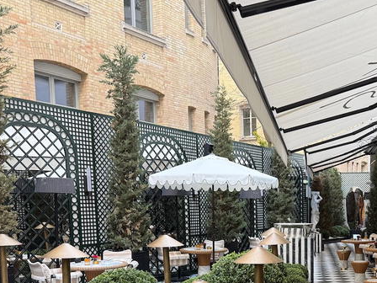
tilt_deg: -6.2
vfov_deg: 30.7
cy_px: 257
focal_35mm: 45
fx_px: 490
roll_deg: +0.5
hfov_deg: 40.3
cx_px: 304
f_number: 1.78
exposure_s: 1/101
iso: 200
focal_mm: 6.76
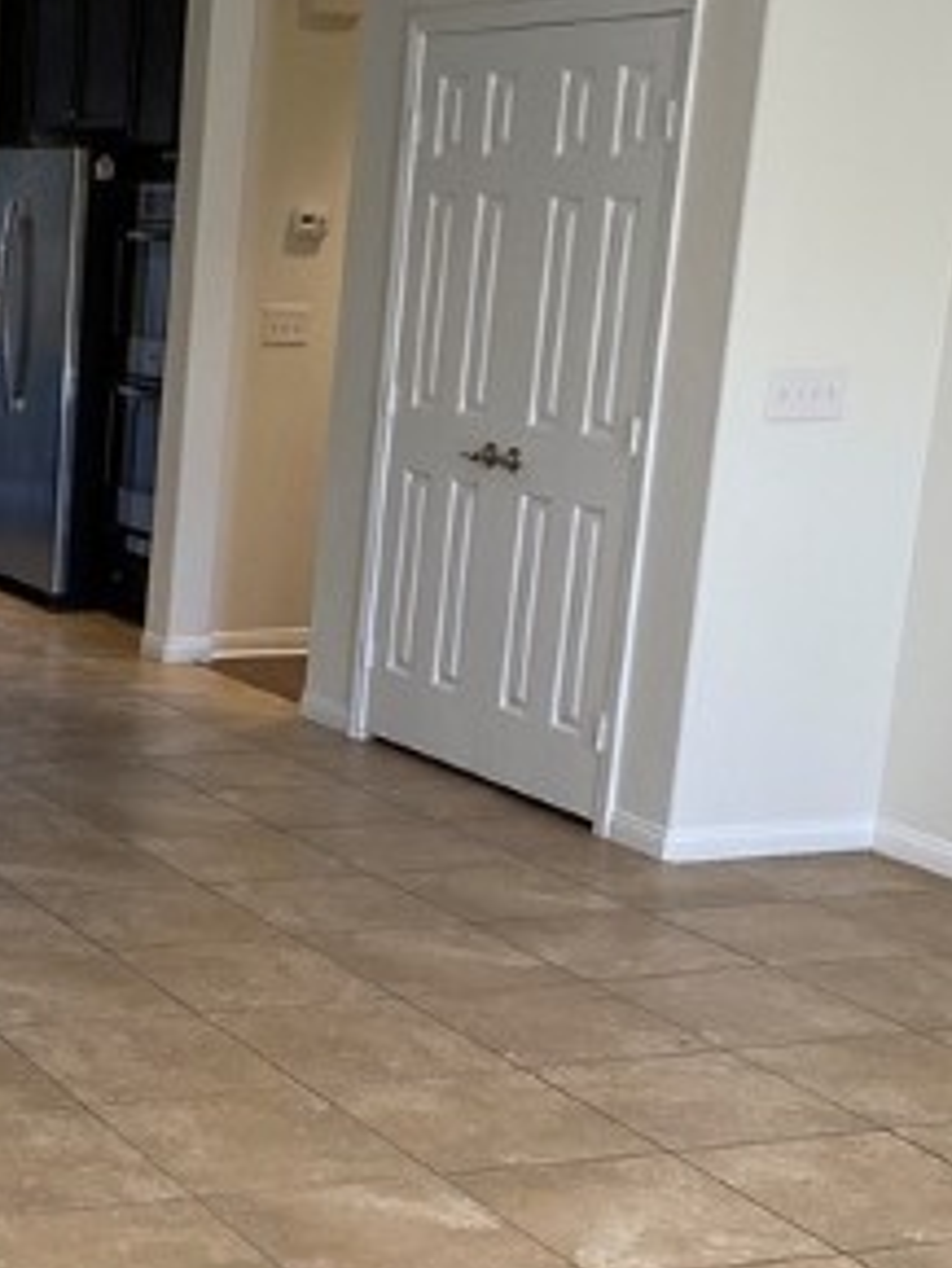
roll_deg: -0.3
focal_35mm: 69
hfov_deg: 19.8
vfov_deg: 27.9
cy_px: 908
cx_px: -233
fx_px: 2528
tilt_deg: -15.4
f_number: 1.8
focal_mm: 4.25
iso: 100
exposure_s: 1/121
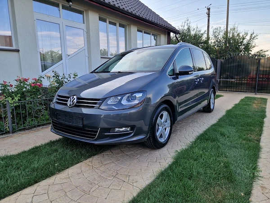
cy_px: 102
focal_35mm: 23
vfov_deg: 58.9
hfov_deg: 73.9
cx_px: 135
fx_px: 179
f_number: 1.8
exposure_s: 1/365
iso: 50
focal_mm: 5.4
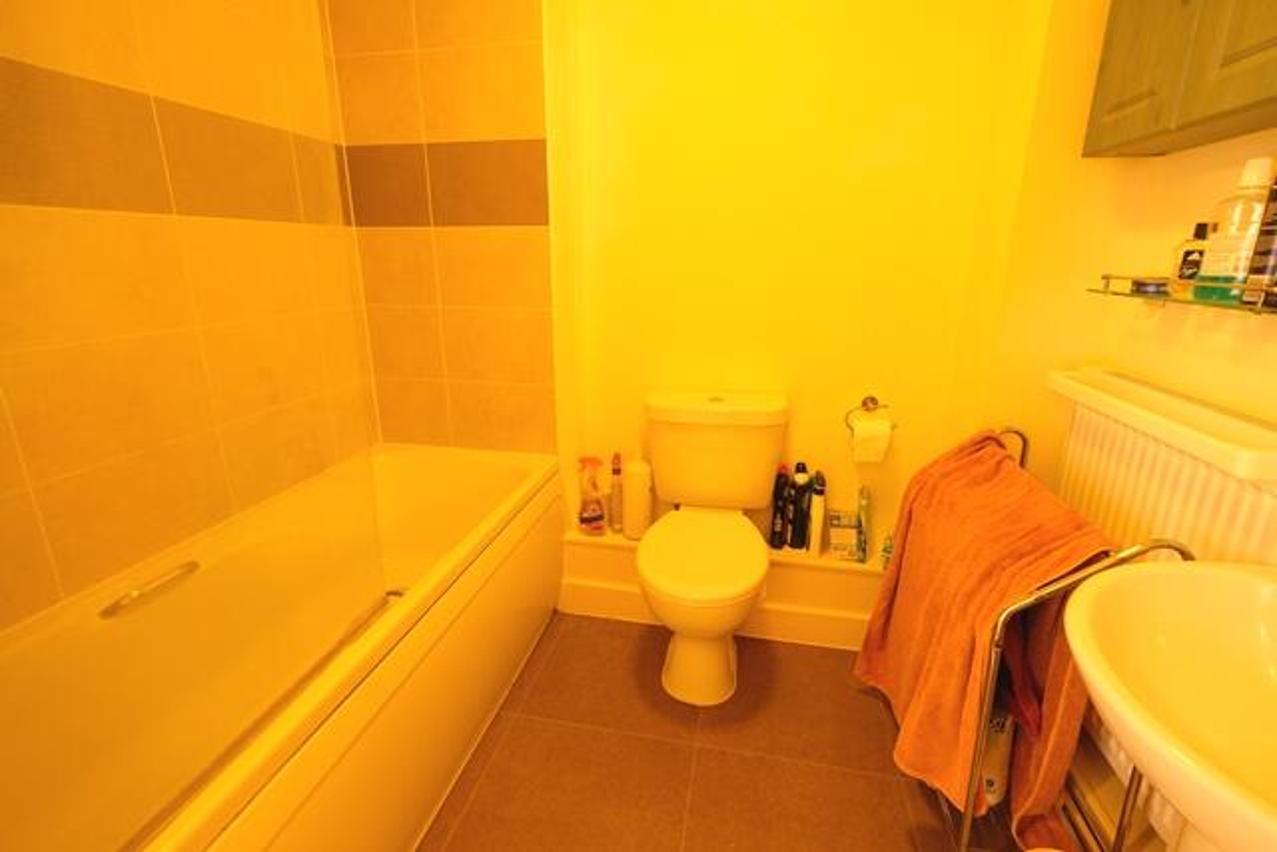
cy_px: 426
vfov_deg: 73.8
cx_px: 638
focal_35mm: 16
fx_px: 568
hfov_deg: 96.7
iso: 800
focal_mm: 10.5
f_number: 4
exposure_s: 1/9
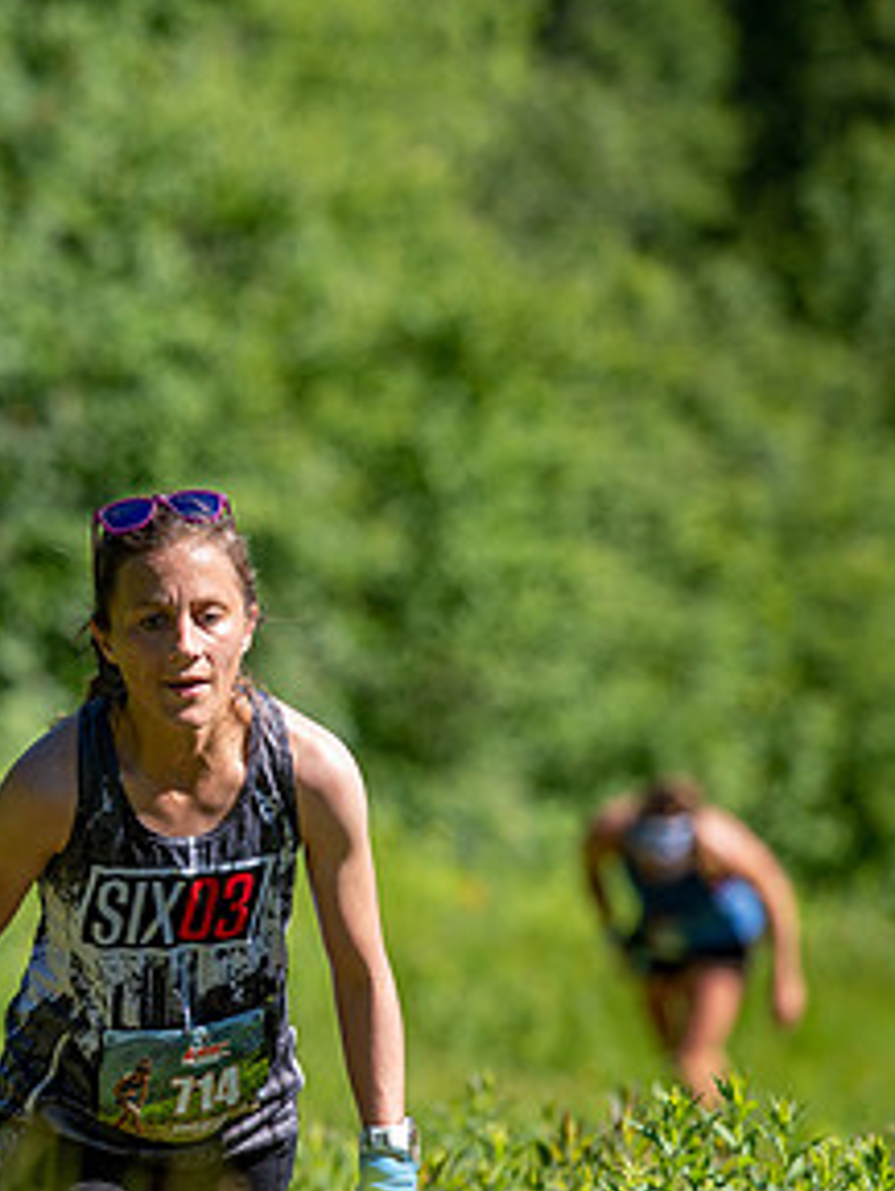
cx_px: -21
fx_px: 11643
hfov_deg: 4.4
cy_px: 645
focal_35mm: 338
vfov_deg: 5.9
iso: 100
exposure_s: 1/640
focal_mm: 175
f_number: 3.5
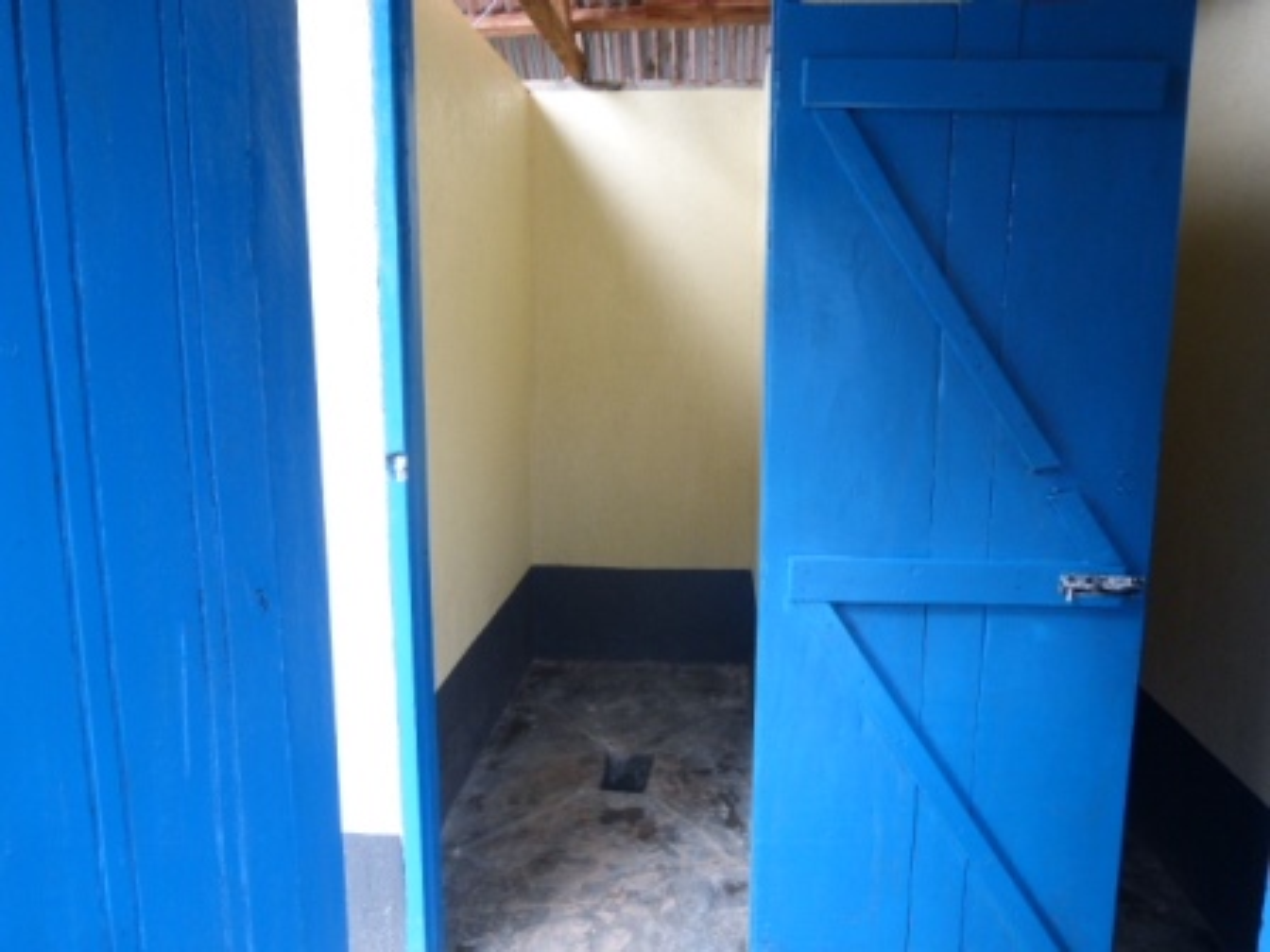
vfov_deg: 54.9
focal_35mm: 25
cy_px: 476
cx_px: 635
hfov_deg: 69.4
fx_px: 917
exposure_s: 1/60
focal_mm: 4.3
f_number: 3.3
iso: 250
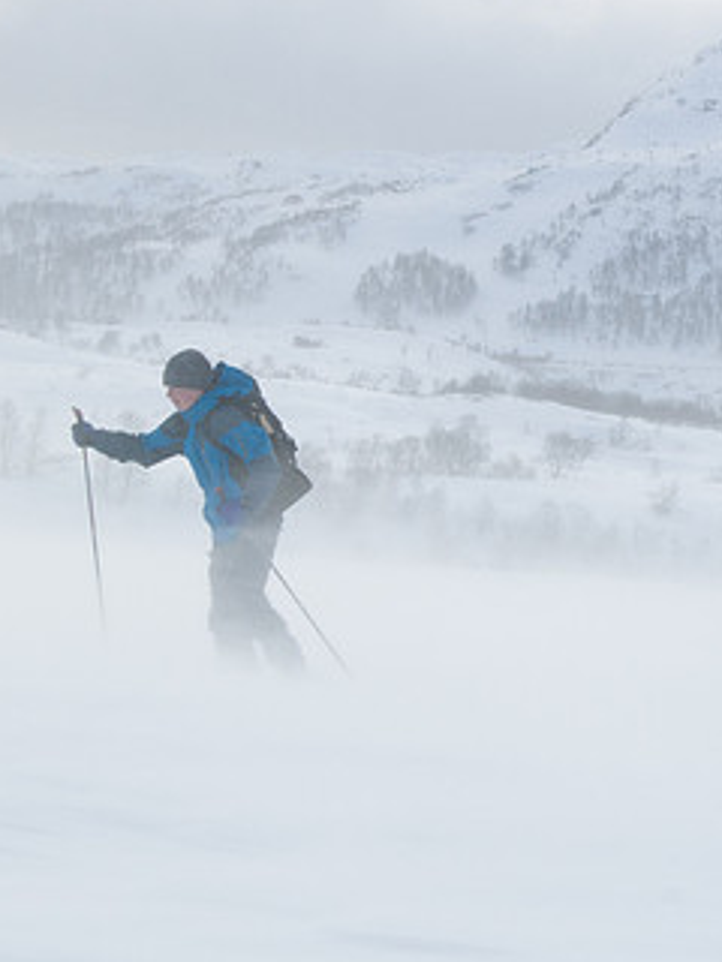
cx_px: 620
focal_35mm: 115
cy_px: 397
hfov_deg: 12.8
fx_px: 3198
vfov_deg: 17.1
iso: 200
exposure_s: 1/200
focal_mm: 44
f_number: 13
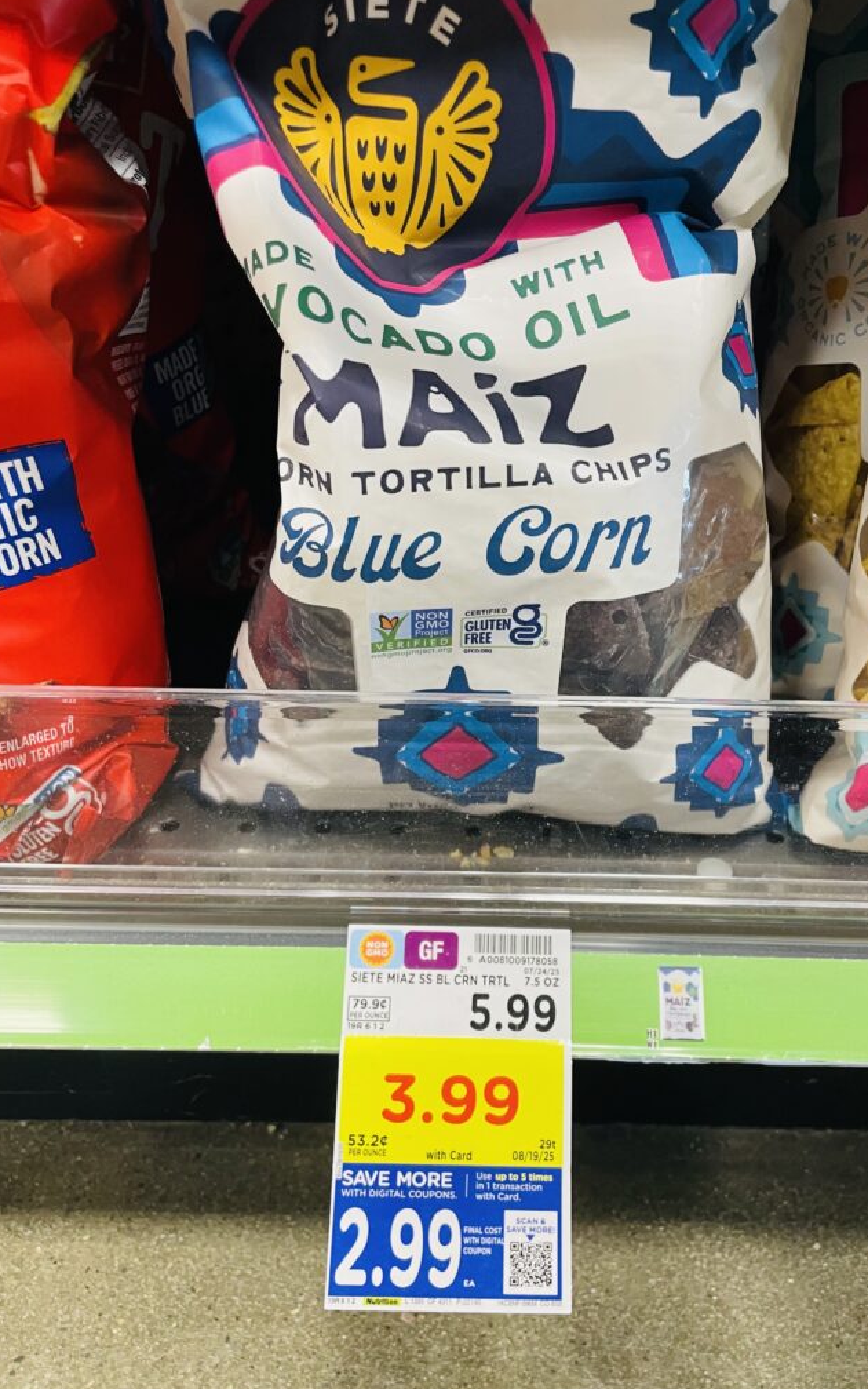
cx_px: 492
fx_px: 1060
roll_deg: -1.5
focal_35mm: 28
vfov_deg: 66.5
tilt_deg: -32.2
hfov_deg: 44.4
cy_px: 699
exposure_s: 1/60
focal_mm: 4.2
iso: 125
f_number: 1.6
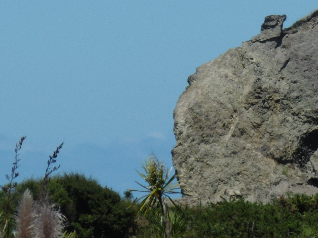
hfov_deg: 3.3
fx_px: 5529
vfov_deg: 2.5
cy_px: 40
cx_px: 264
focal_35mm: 602
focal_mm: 51.6
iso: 100
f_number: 6.3
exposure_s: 1/800
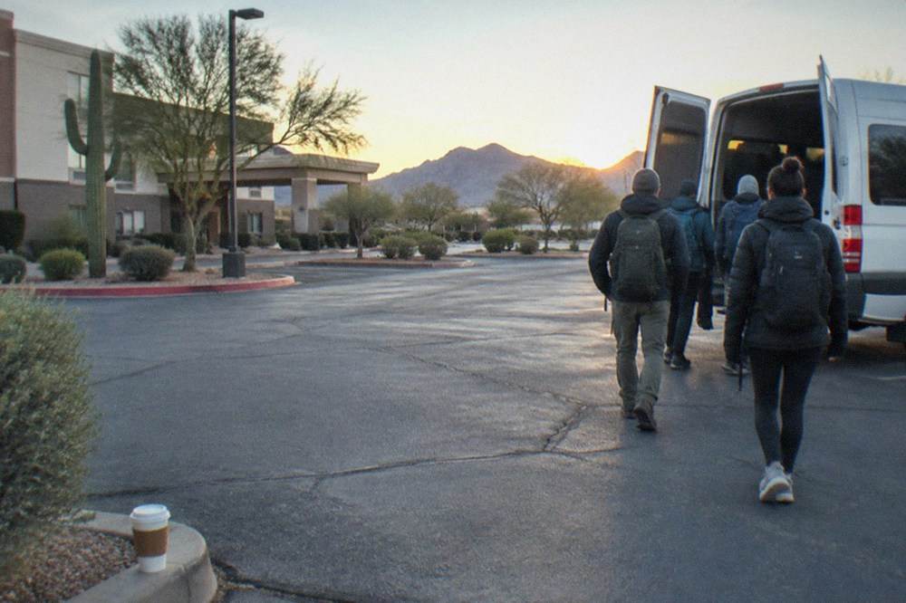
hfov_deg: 51.9
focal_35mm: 37
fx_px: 931
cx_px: 453
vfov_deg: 35.9
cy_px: 302
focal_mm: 37
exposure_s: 1/640
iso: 500
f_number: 7.1
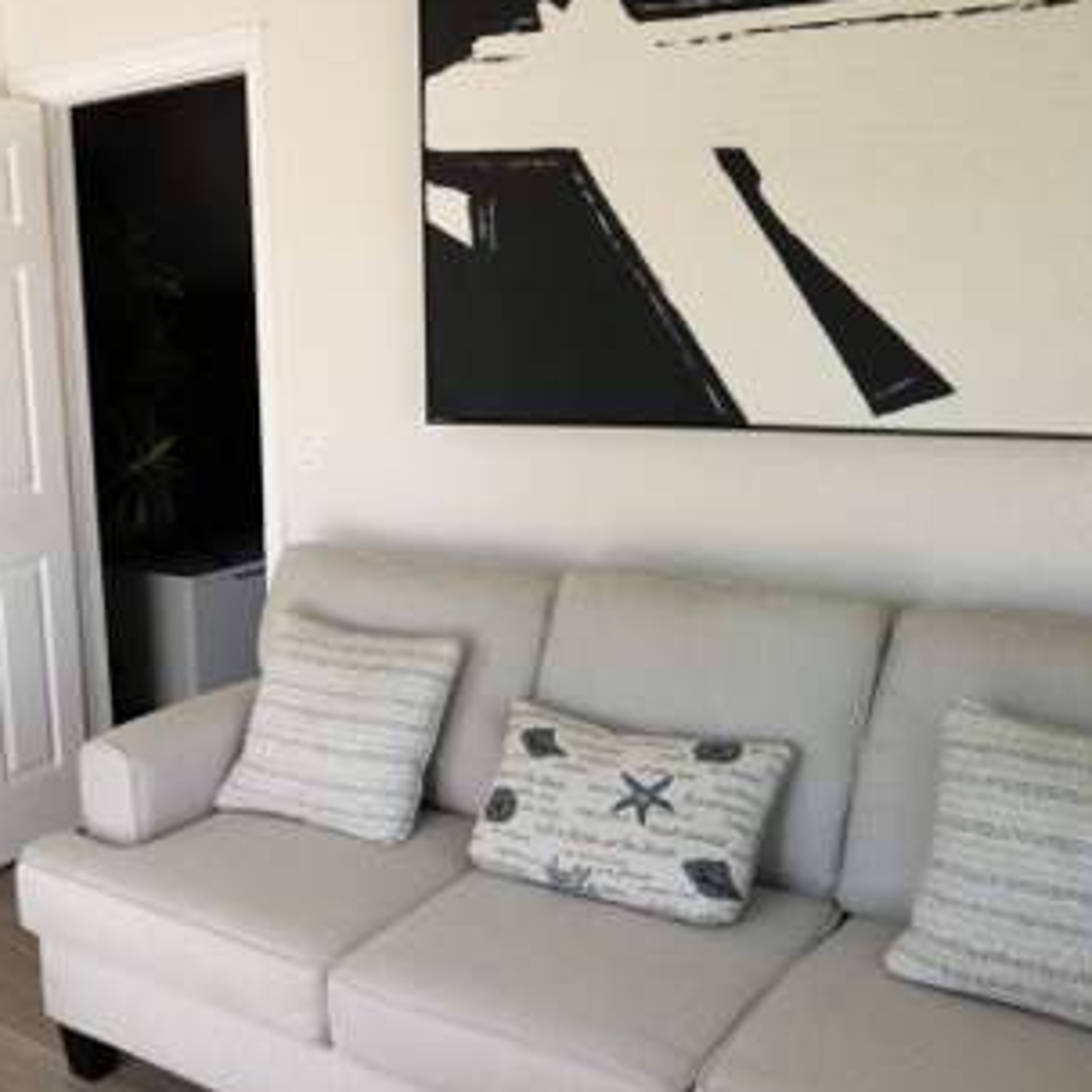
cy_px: 623
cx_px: 270
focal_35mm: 42
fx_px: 1499
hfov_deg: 39.0
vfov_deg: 39.9
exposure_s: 1/200
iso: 200
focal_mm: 14
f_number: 4
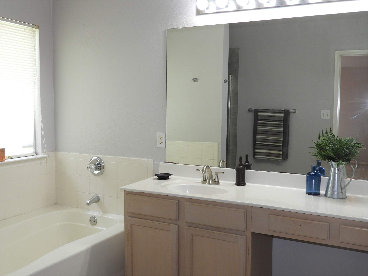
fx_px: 372
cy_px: 138
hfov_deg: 52.6
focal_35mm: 35
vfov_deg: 40.7
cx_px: 184
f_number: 3.8
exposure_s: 1/30
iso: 200
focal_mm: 6.3
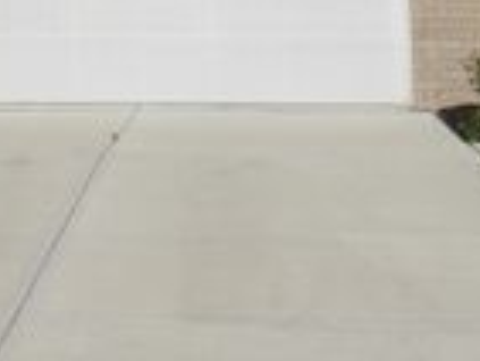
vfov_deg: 15.4
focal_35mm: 85
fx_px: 1180
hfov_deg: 23.0
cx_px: 208
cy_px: -250
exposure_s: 1/2000
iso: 100
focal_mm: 4.3
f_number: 4.8
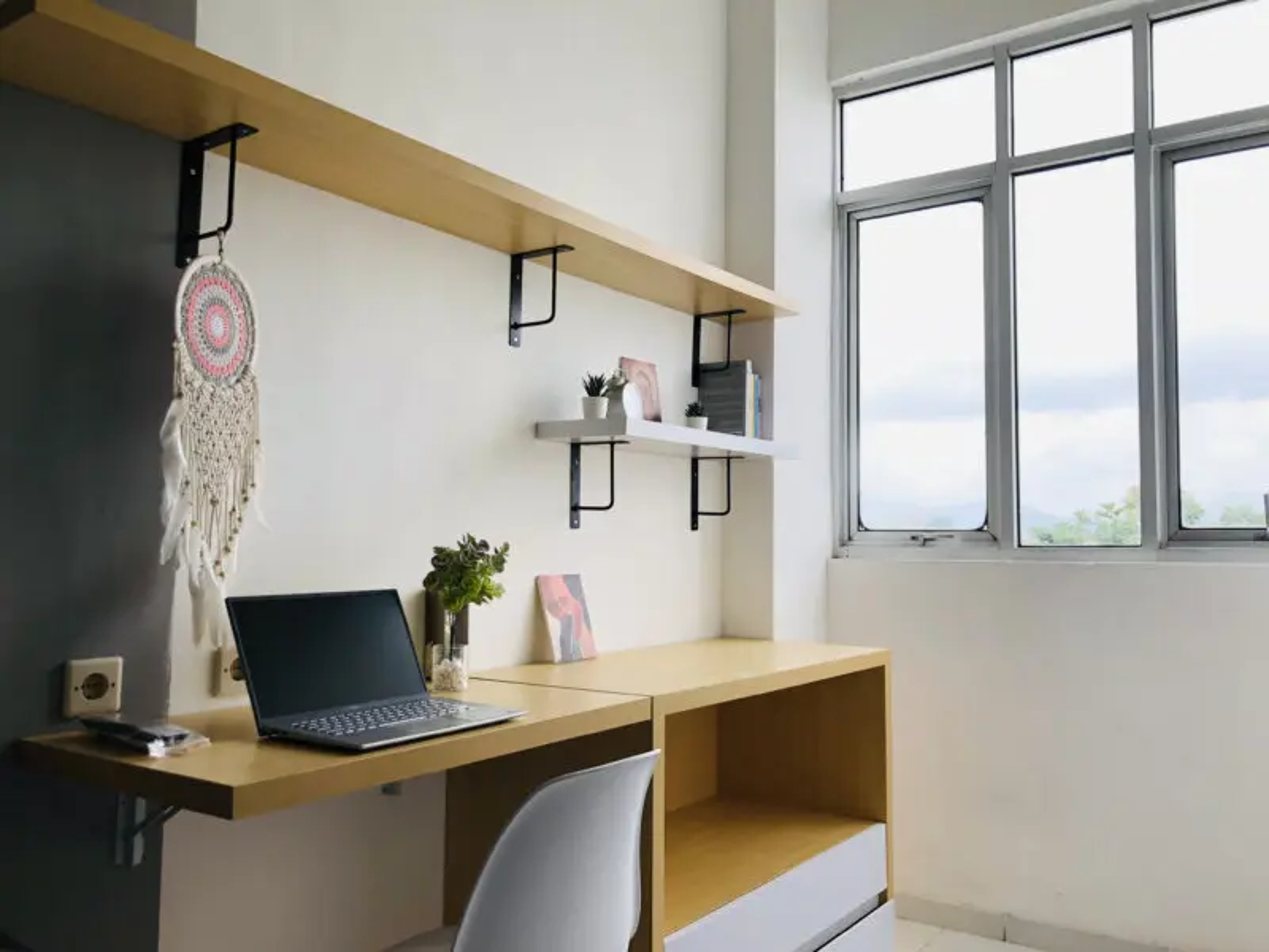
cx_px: 634
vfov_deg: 49.7
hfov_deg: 63.4
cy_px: 476
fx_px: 1026
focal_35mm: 28
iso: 20
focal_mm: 4
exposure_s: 1/176
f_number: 1.8
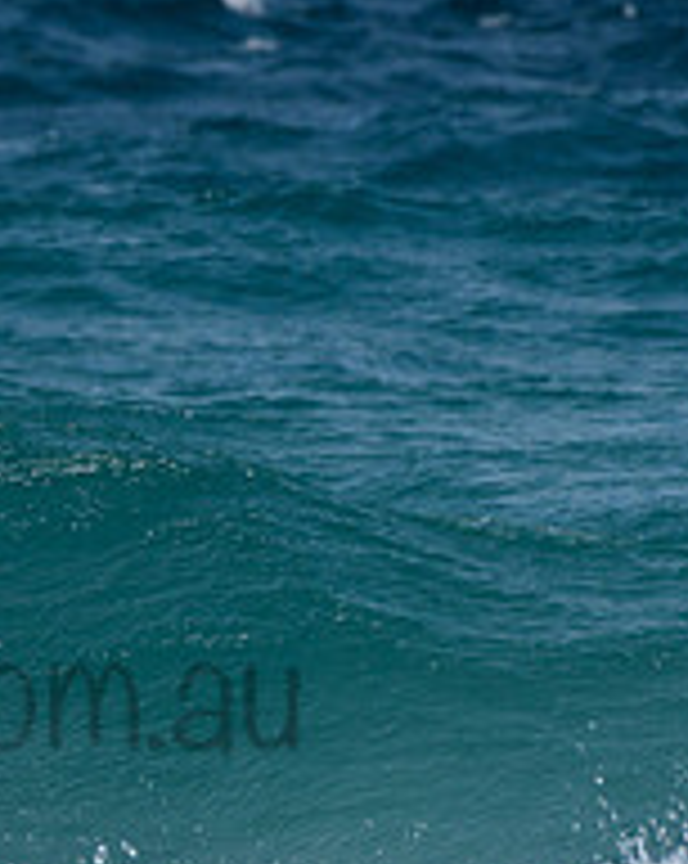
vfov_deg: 1.1
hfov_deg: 0.9
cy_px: 454
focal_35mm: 1741
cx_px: -363
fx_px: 44419
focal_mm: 500
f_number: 5.6
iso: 80
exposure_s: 1/2000
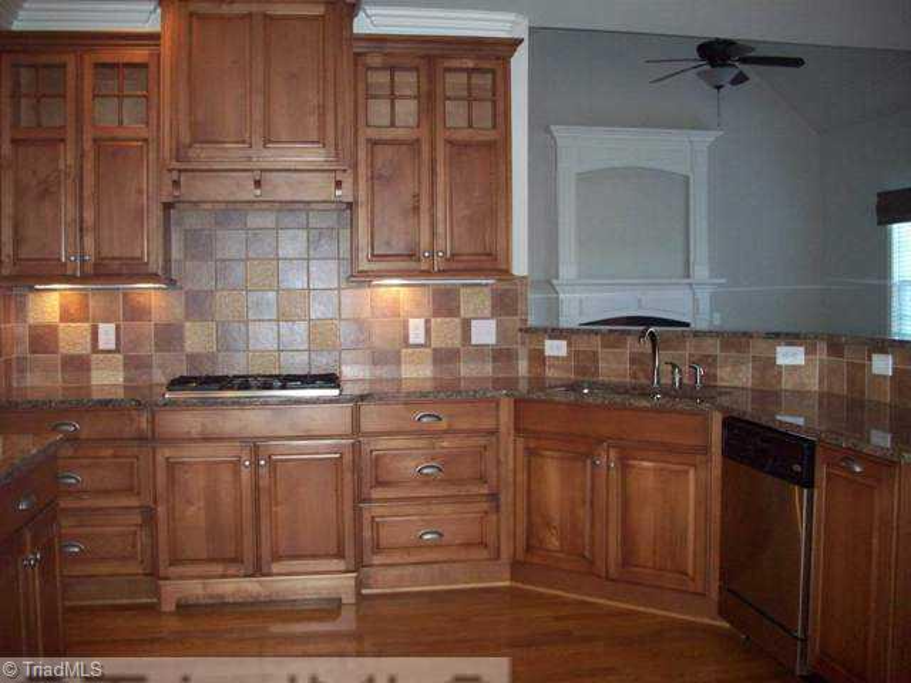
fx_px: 974
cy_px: 342
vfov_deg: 38.7
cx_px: 456
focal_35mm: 37
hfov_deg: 50.1
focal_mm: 6.2
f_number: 2.8
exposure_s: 1/45
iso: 200
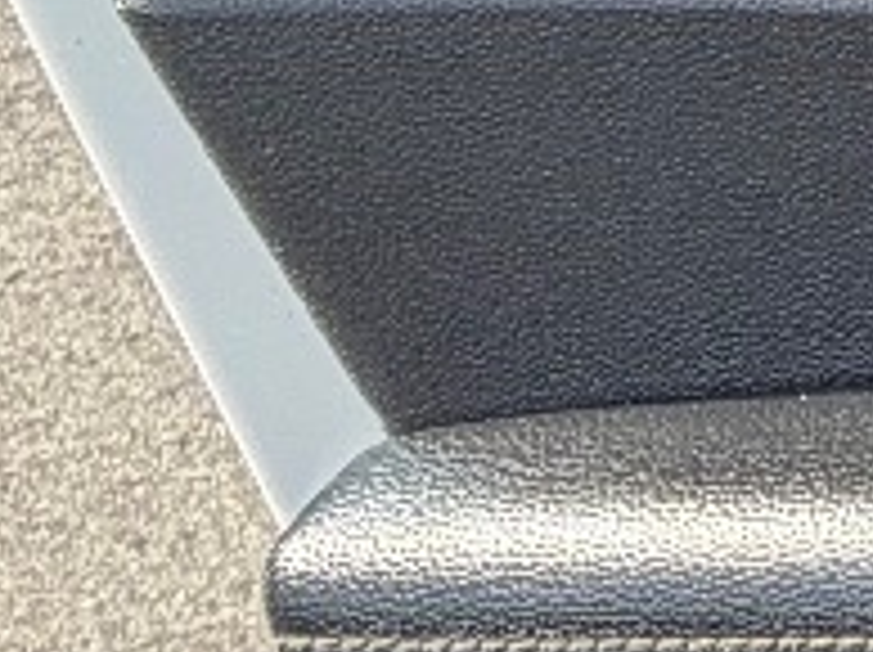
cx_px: 2637
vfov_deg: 14.1
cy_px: 126
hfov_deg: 11.2
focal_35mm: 104
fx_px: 2620
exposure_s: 1/199
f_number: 2.2
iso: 40
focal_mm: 2.22
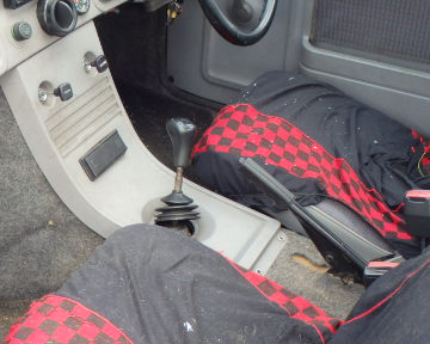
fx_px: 840
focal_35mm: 66
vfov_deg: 23.1
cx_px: 229
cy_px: 145
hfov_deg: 28.7
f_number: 4.6
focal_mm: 6.8
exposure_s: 1/80
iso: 160
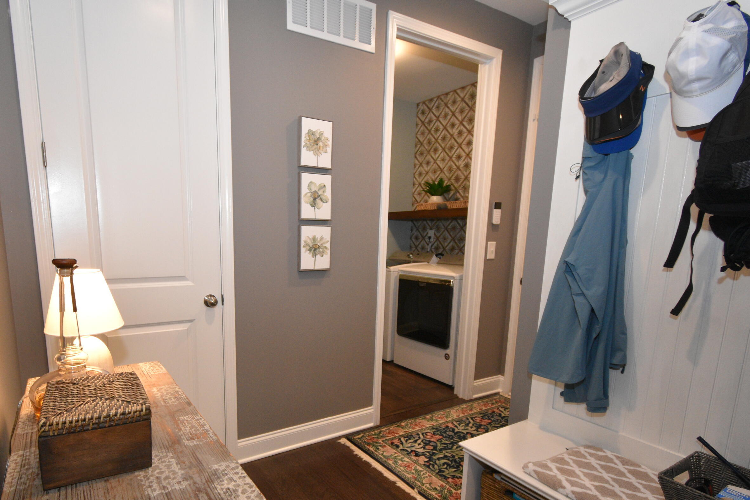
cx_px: 313
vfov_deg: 63.8
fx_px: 396
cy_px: 307
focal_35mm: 19
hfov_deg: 86.2
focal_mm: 10
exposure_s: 1/80
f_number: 4.5
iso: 1600
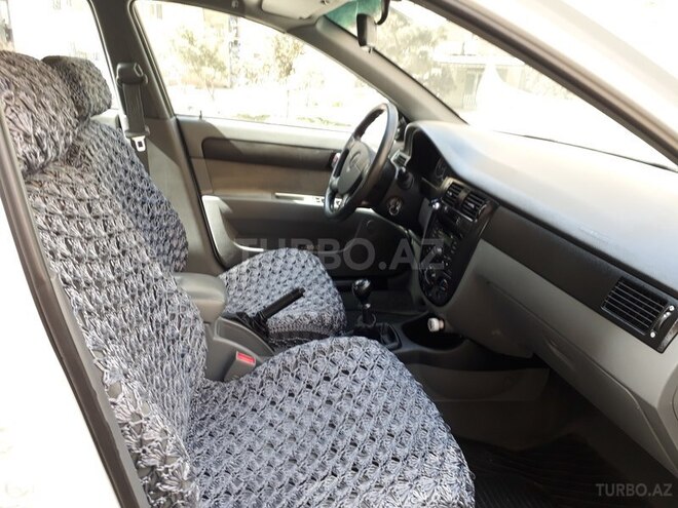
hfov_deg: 65.3
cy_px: 254
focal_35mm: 27
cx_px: 339
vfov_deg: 51.4
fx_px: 529
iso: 40
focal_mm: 3.6
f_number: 1.9
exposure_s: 1/50
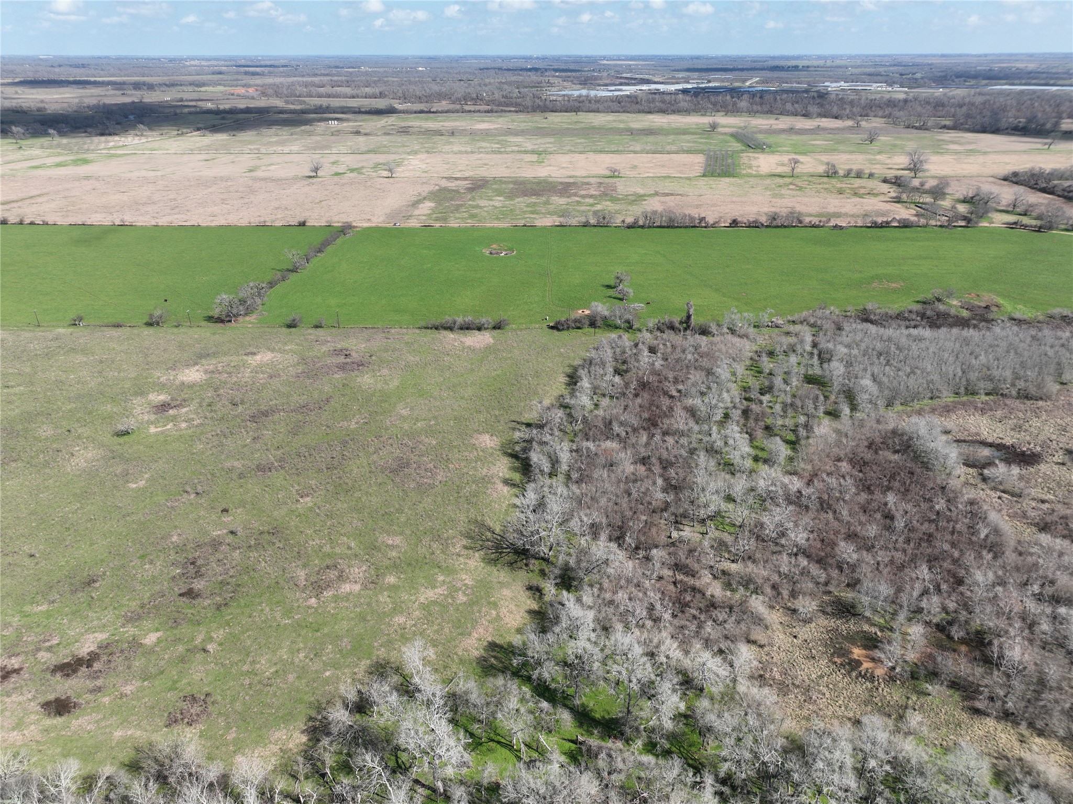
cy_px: 402
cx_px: 536
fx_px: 744
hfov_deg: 71.6
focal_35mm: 24
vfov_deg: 56.8
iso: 100
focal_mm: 12.29
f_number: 2.8
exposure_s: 1/1250
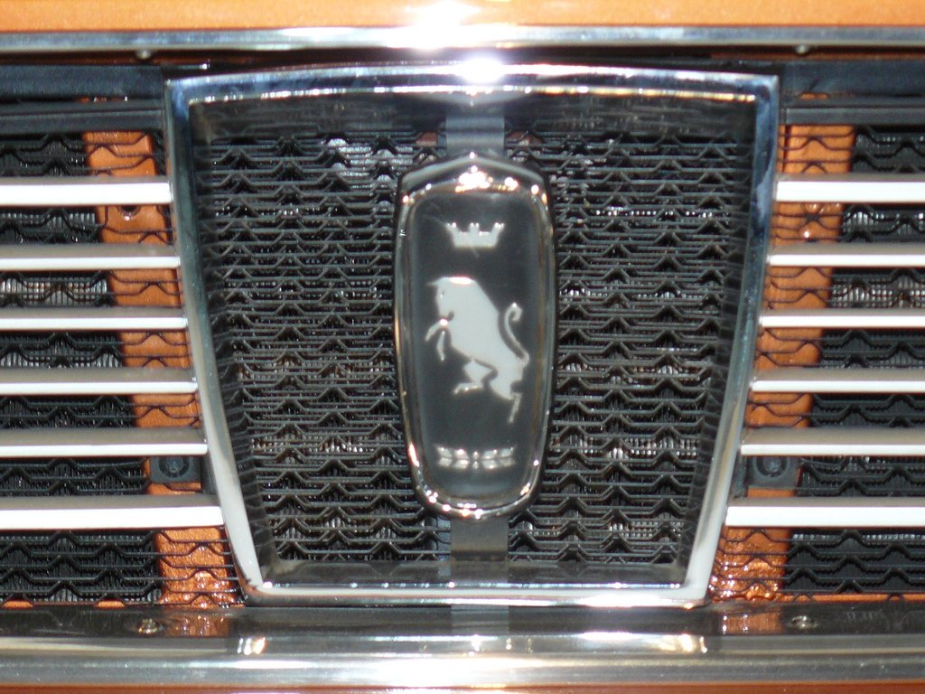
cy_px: 347
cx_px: 462
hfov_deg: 8.6
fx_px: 6173
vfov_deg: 6.4
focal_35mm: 231
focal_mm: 25.7
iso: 125
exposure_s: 1/40
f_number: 3.3
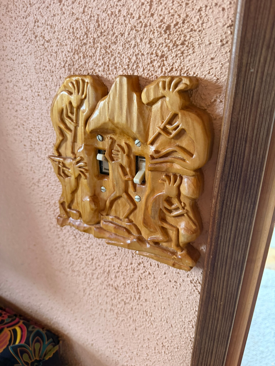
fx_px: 254
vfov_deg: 71.6
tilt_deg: -22.4
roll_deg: +0.1
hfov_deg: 56.8
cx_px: 138
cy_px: 183
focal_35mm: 24
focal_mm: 6.76
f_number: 1.78
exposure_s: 1/60
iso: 800
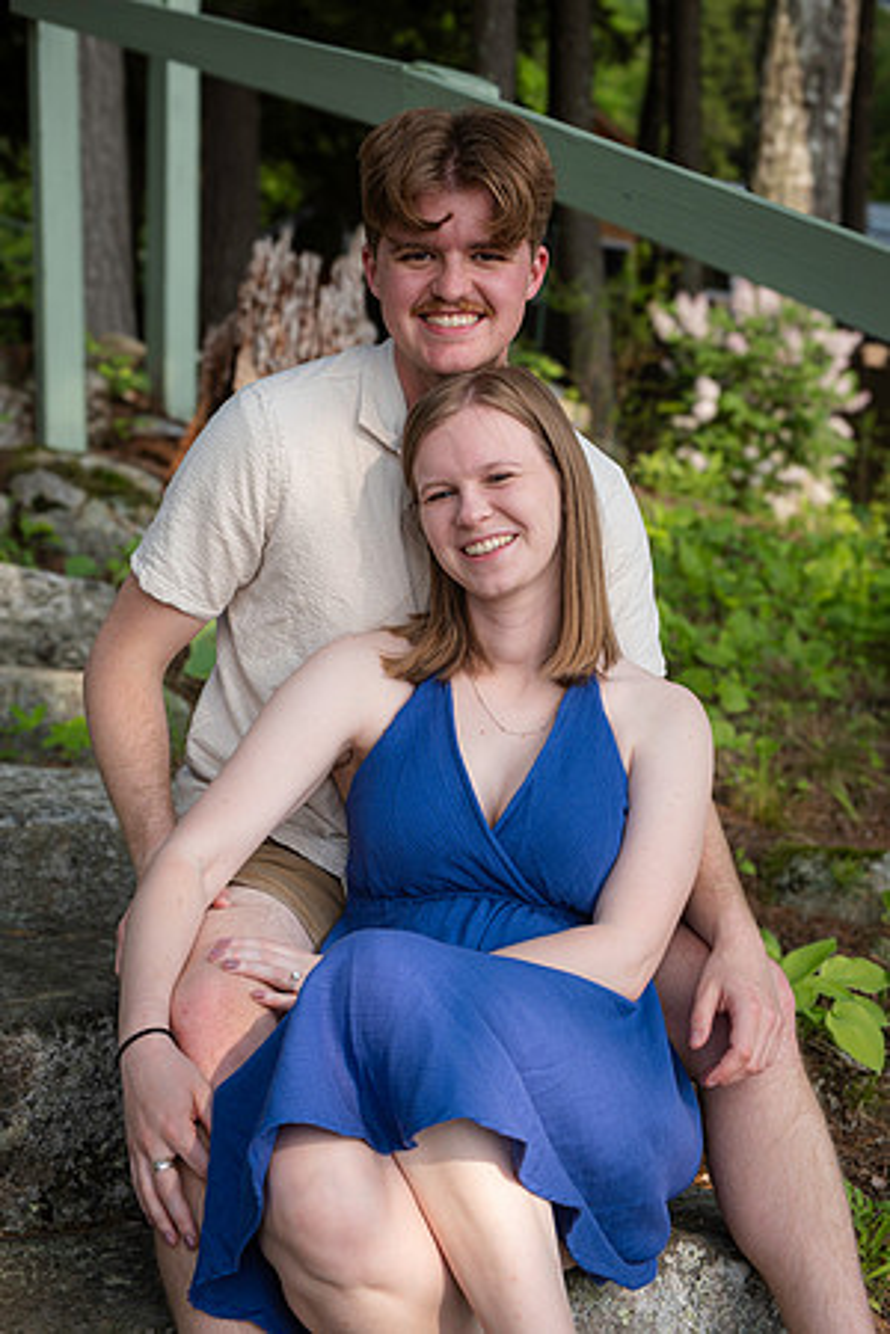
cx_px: 445
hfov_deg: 25.1
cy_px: 667
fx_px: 2002
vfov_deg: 36.9
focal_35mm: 54
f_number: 5.6
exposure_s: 1/400
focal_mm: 35.8
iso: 320
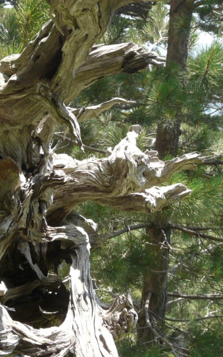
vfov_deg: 24.5
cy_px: 113
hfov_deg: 15.5
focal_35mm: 84
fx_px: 817
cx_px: 68
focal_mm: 6.8
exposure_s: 1/200
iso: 100
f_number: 4
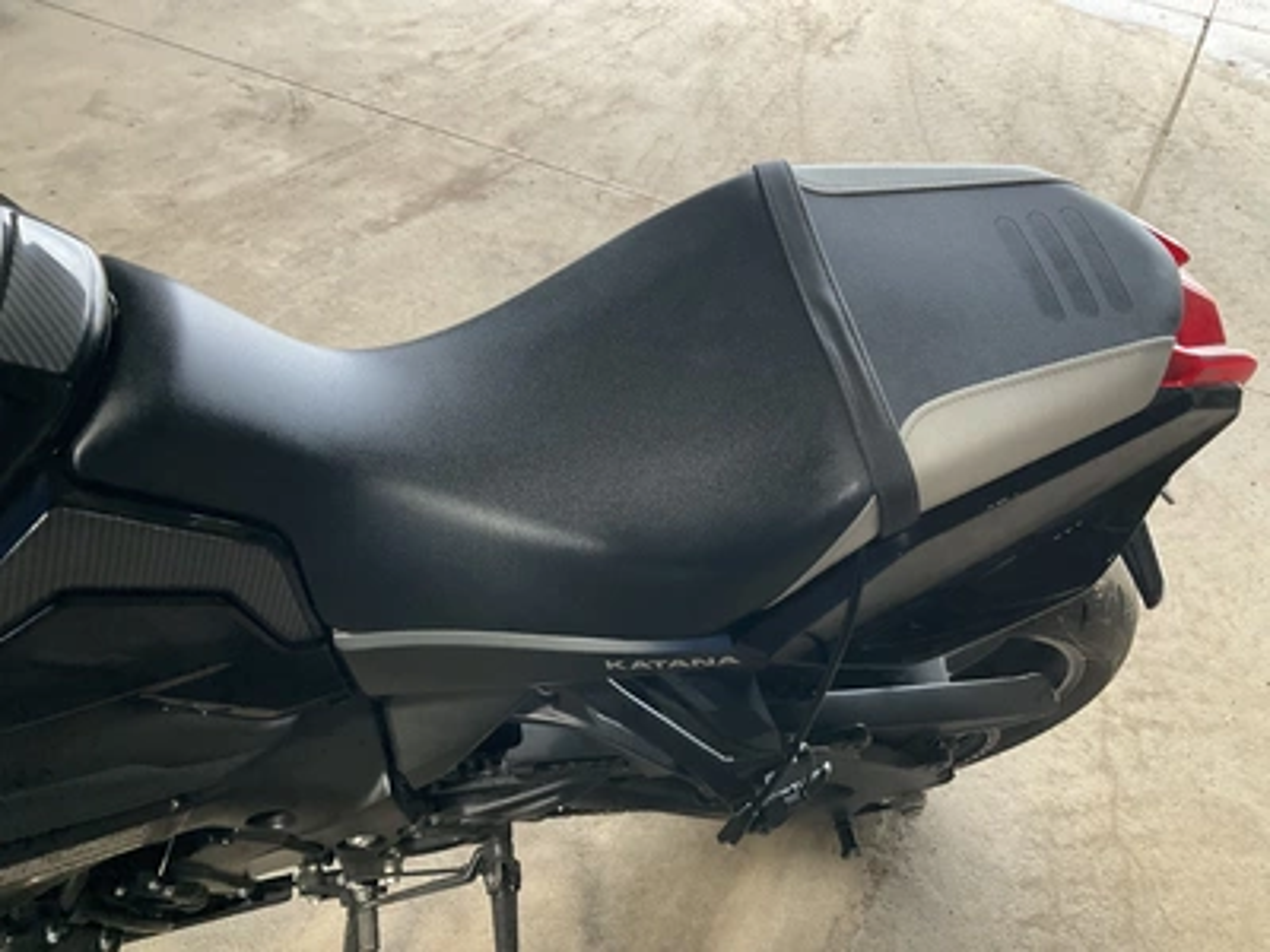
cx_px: 635
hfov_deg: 61.7
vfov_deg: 48.2
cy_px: 476
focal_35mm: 29
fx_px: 1064
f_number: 1.8
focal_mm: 3
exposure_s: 1/60
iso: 160
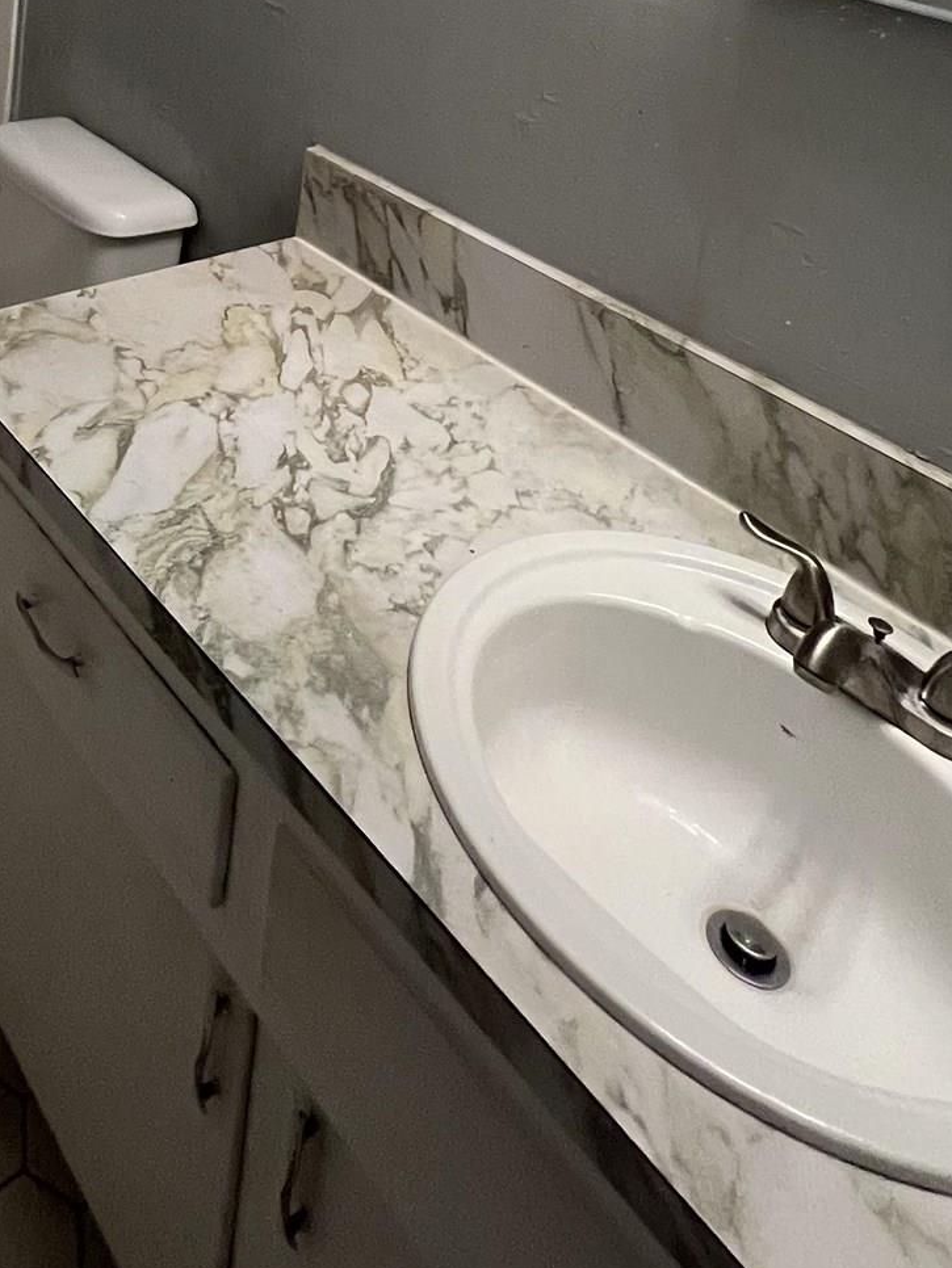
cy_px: -184
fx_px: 1136
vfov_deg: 42.8
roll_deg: -4.9
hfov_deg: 42.3
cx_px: 123
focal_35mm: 31
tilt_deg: -5.0
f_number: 1.8
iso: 320
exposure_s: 1/60
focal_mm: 1.57
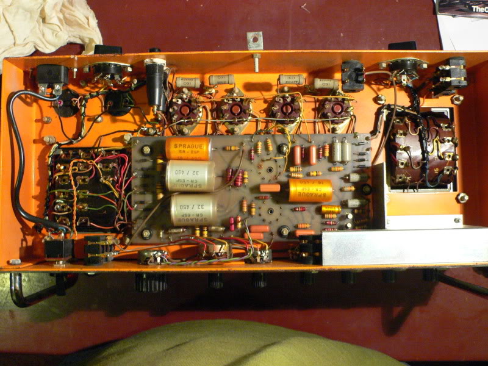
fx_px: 479
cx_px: 244
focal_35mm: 34
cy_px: 183
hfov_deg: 54.0
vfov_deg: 41.8
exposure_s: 1/6
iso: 200
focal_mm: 6.3
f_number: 2.8
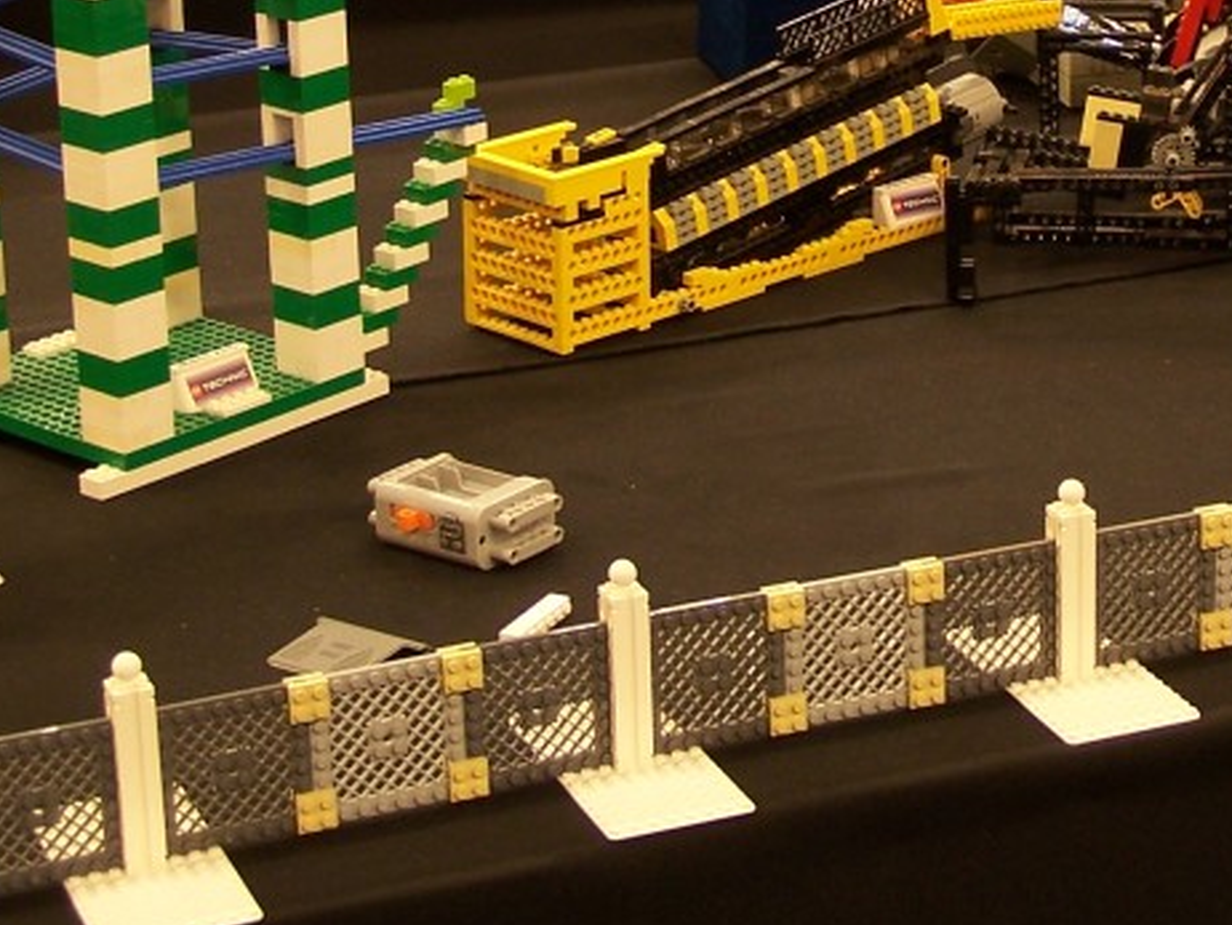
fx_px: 4024
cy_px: -3
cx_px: 1133
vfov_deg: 12.9
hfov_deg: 17.1
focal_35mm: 113
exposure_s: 1/2
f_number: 3
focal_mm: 8.5
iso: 80
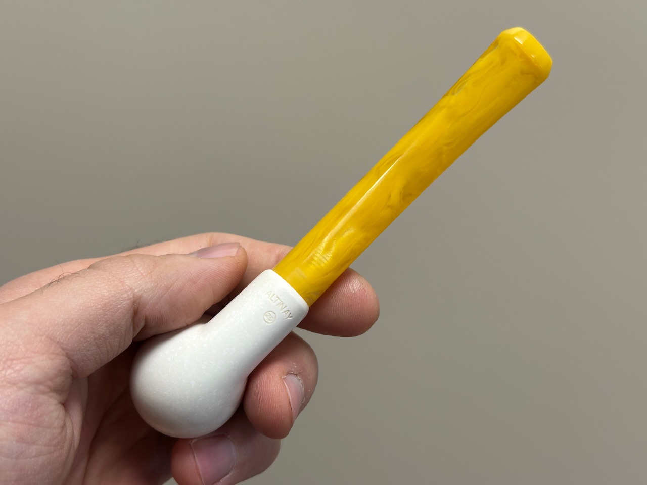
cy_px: 242
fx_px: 897
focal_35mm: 48
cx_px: 324
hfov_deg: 39.7
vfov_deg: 30.3
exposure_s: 1/100
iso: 64
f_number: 1.78
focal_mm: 6.86
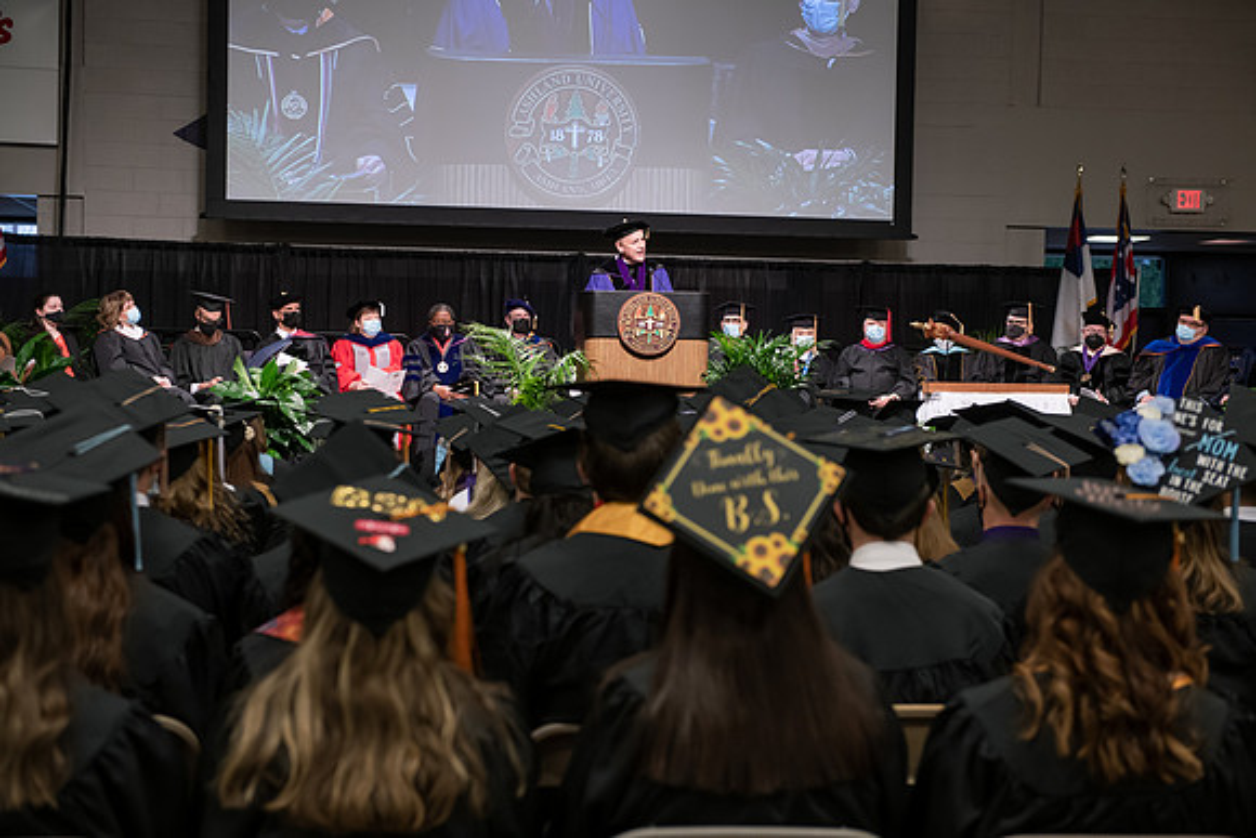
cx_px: 628
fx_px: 2094
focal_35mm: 60
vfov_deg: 22.6
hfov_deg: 33.4
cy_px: 419
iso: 1000
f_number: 4
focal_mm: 60
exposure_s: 1/200
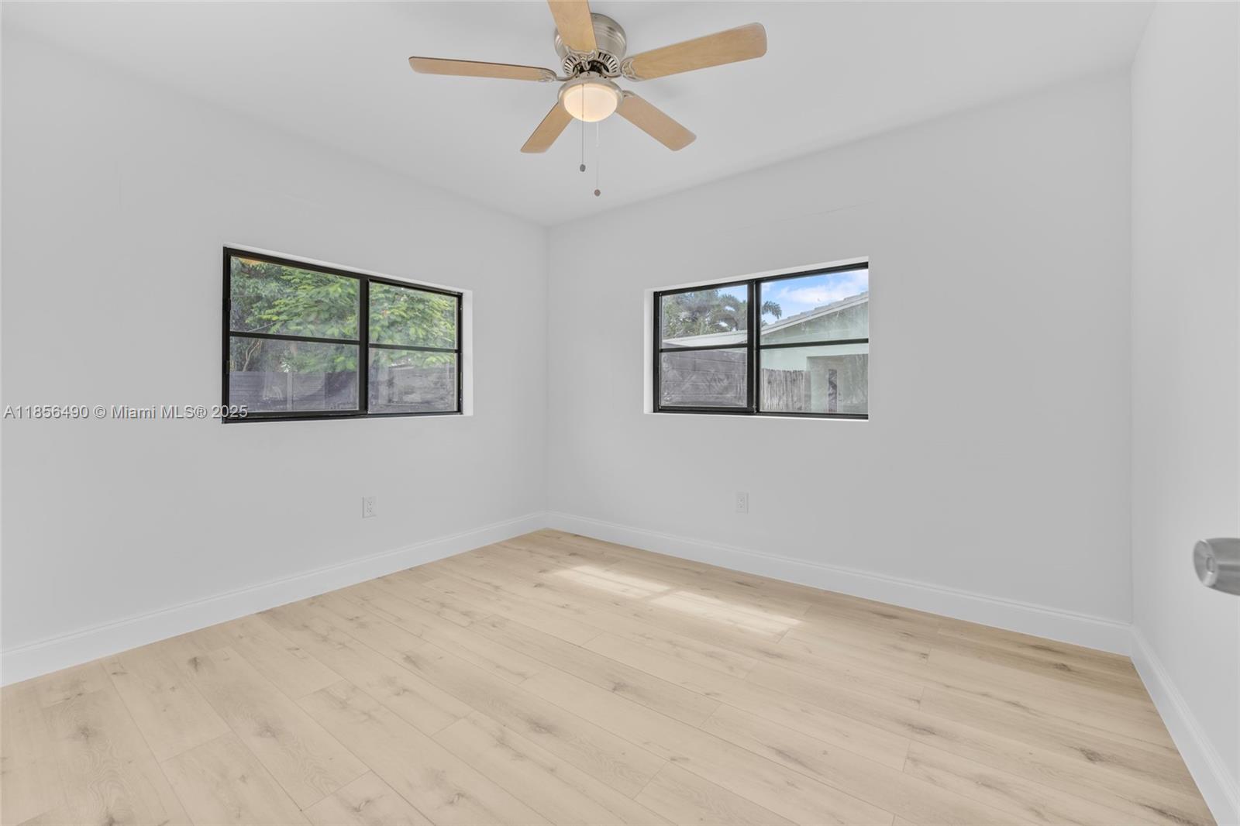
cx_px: 620
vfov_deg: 81.2
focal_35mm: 14
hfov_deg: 104.3
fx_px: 482
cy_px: 413
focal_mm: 14
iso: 64
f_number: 8
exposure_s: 1/2
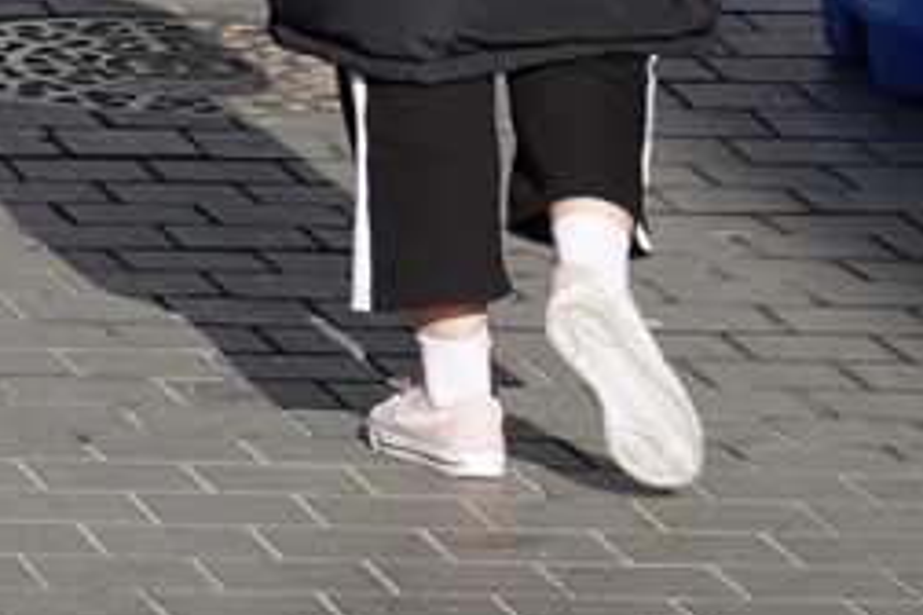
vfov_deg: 3.5
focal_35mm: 381
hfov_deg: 5.2
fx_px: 9768
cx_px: -1505
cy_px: -1223
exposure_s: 1/100
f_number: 11
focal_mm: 48
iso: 100
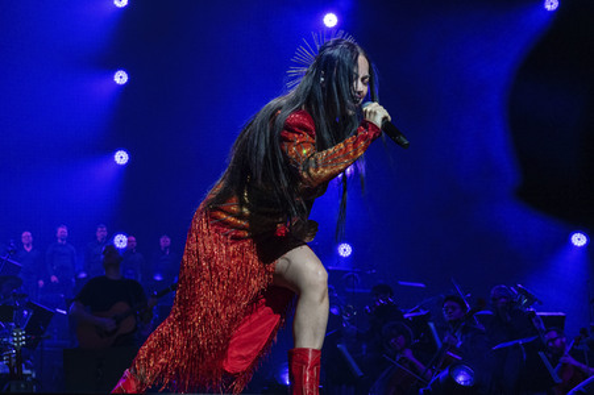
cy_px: 198
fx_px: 725
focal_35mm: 44
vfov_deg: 30.5
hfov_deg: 44.5
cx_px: 297
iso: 2500
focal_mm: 44
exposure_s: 1/320
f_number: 5.6
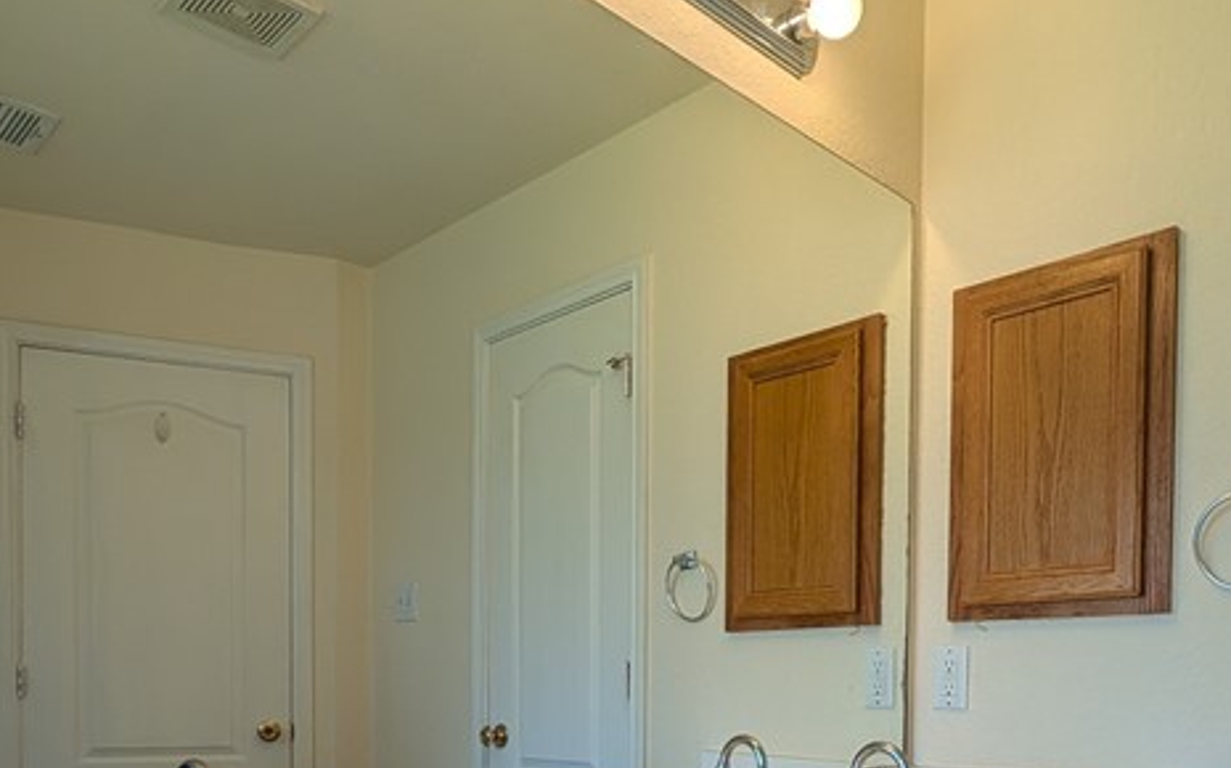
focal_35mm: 28
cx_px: 761
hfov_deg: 65.6
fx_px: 939
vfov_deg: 40.7
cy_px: 706
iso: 56
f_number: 1.7
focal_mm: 2.02
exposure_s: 1/230
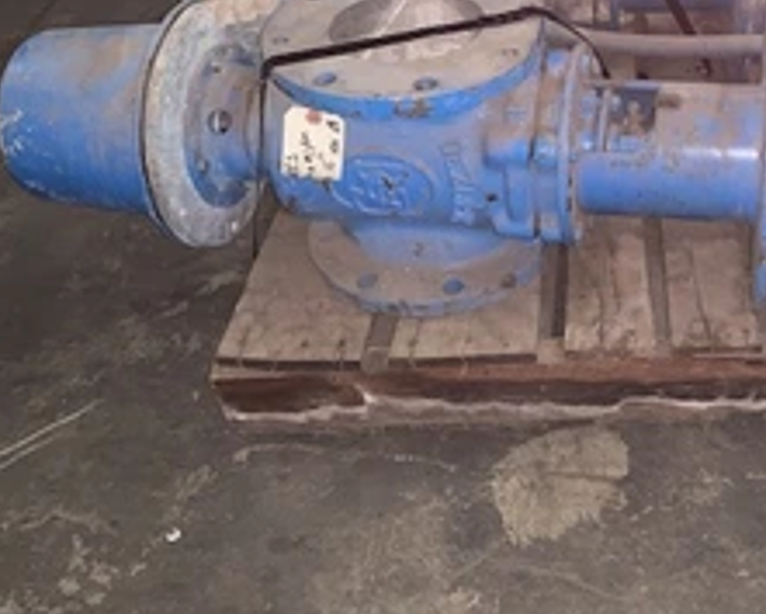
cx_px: 610
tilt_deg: -35.2
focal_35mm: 46
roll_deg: +2.7
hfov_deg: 38.8
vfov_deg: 32.4
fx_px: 1043
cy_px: 194
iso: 100
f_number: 1.8
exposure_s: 1/13
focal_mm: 4.25
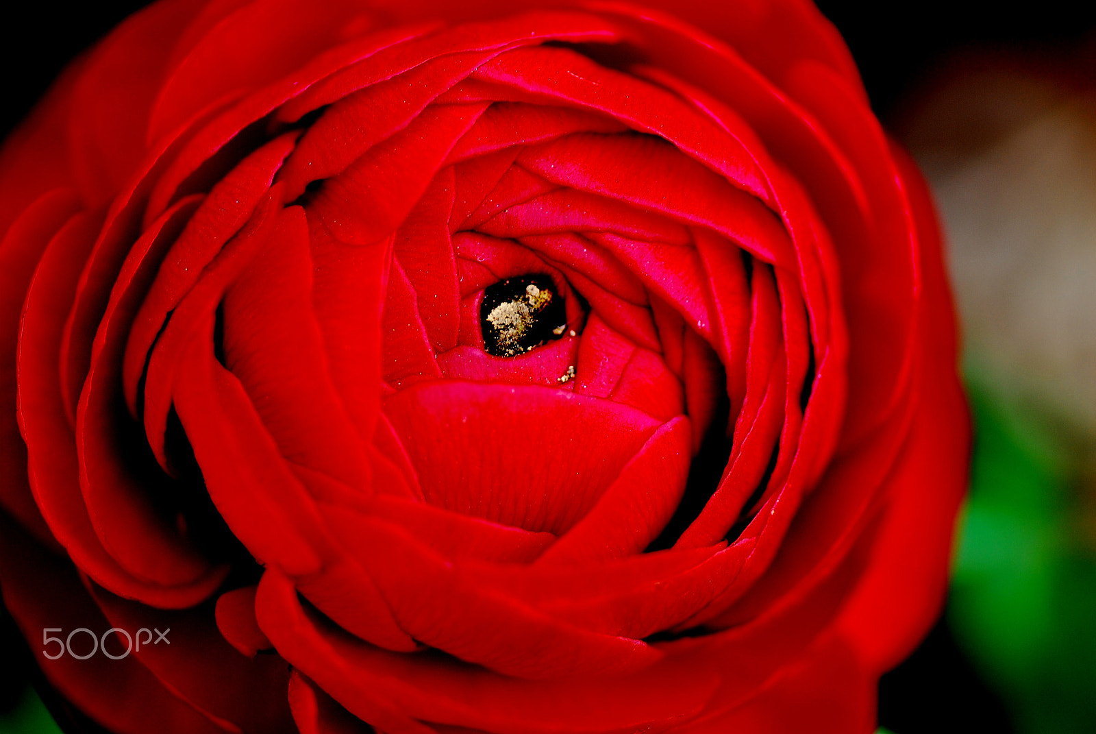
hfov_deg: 15.2
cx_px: 548
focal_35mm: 135
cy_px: 367
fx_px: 4115
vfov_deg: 10.2
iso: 100
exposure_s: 1/50
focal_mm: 90
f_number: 4
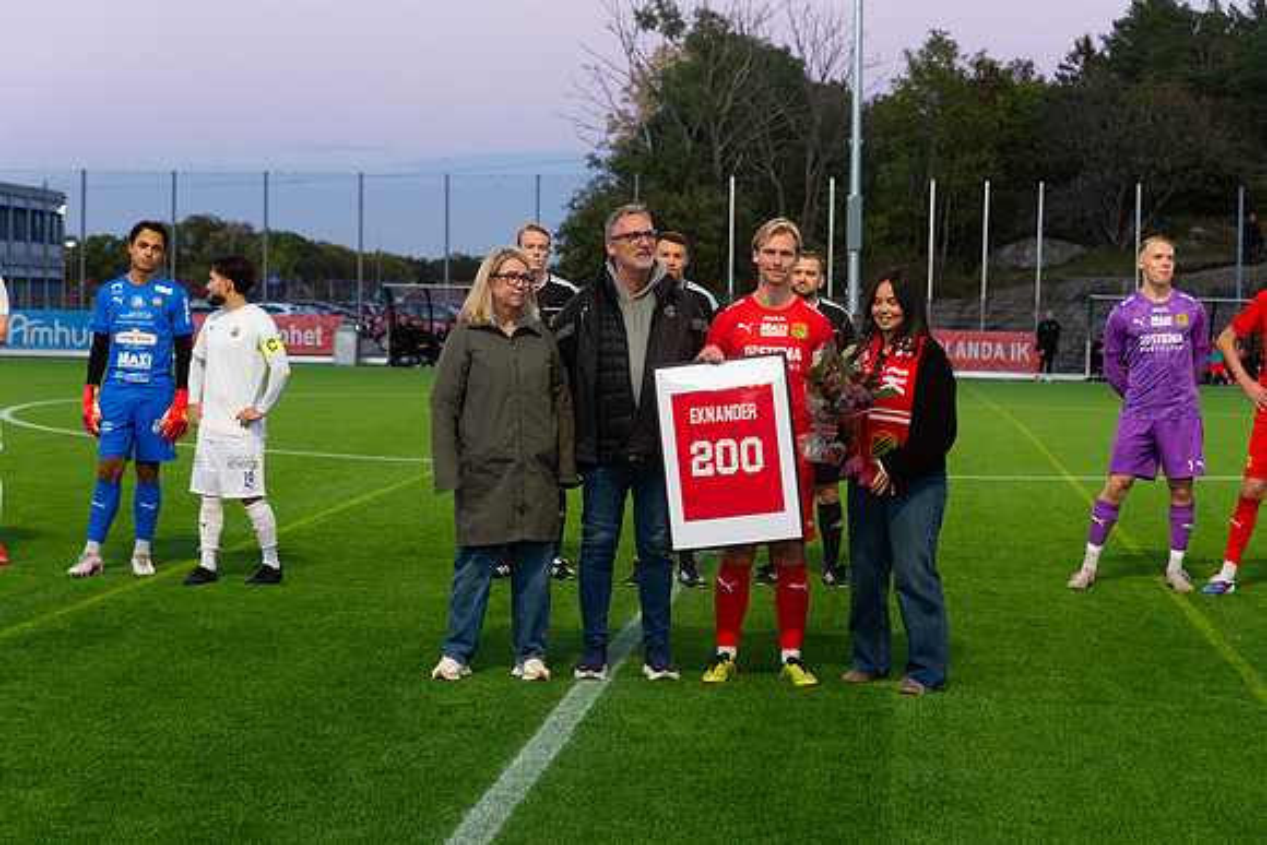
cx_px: 634
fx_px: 2630
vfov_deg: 18.3
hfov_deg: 27.1
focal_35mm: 75
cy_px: 422
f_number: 4
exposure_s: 1/320
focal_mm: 70
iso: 4000
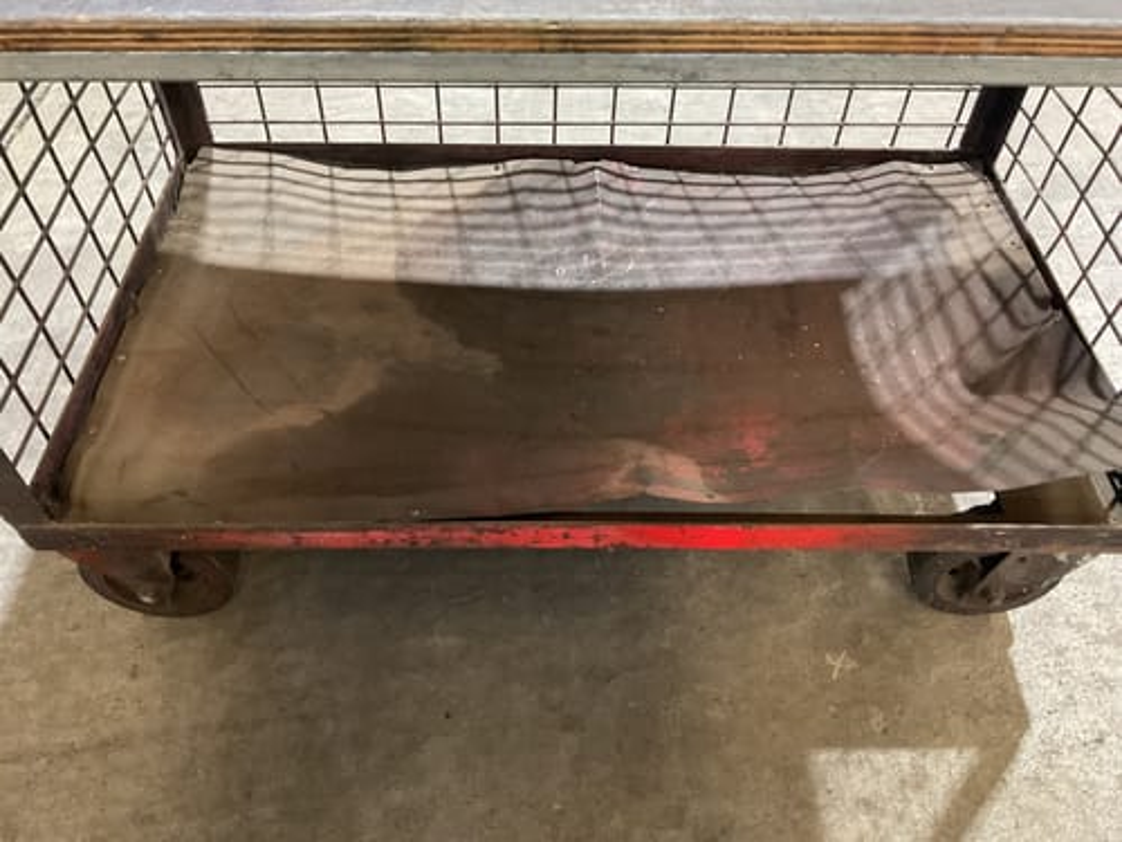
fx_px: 940
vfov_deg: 48.2
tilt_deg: -48.8
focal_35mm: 29
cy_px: 421
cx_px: 561
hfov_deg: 61.7
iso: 320
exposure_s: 1/30
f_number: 1.8
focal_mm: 3
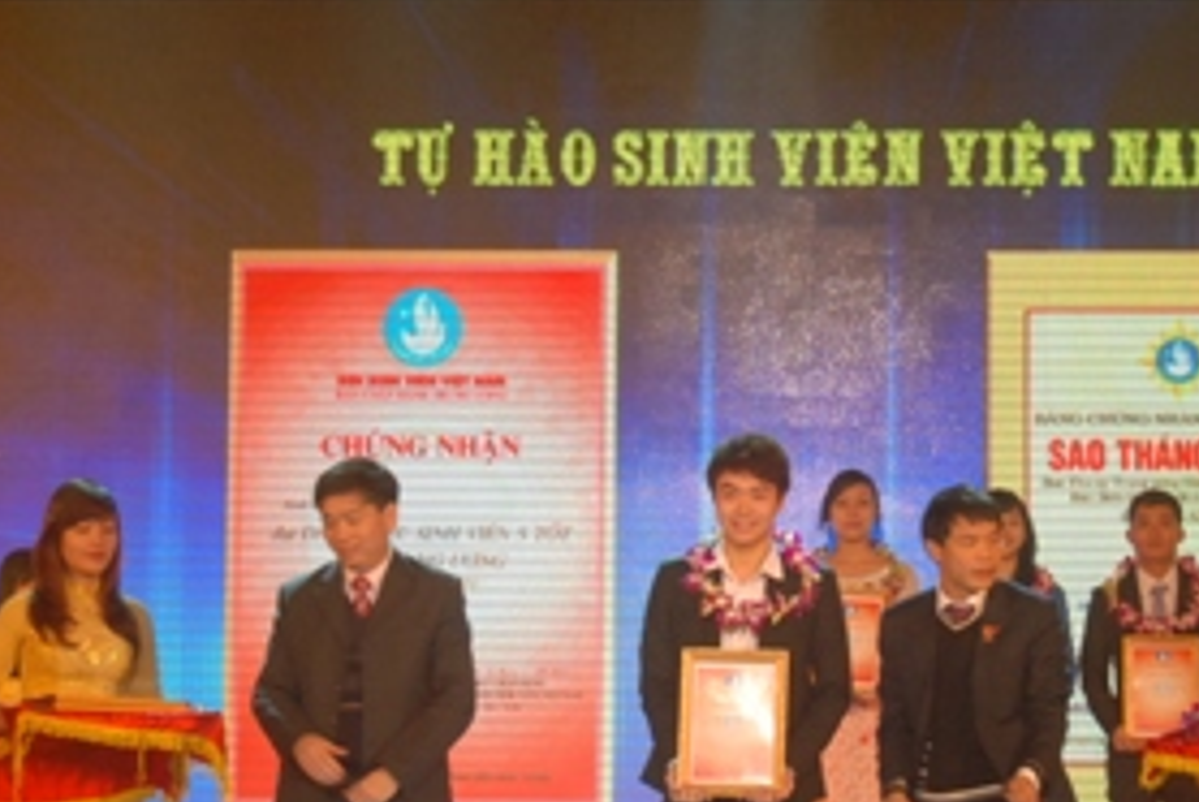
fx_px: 4837
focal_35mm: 145
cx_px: 669
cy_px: 444
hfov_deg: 14.1
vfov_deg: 9.5
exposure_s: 1/80
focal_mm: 45
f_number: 5.3
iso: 800
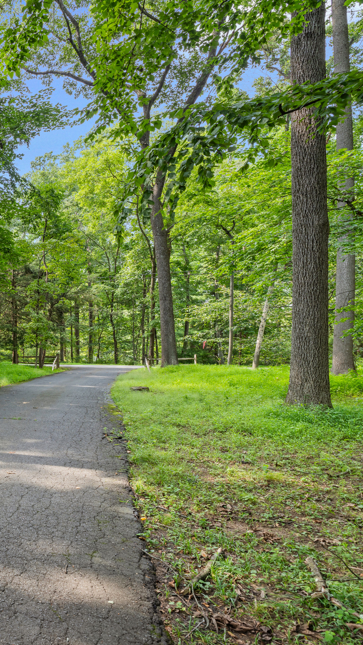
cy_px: 340
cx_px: -137
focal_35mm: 28
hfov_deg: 30.2
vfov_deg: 67.9
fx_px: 479
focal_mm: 16
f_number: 5.6
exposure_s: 1/13
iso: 160
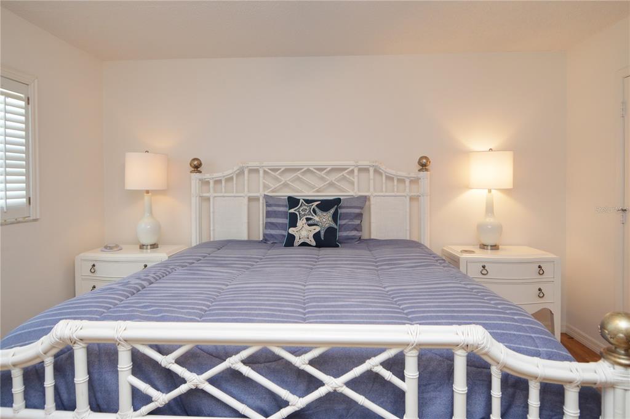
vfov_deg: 67.2
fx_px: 315
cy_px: 210
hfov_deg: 90.1
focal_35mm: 18
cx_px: 315
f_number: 4.5
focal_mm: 12
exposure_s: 1/80
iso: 400
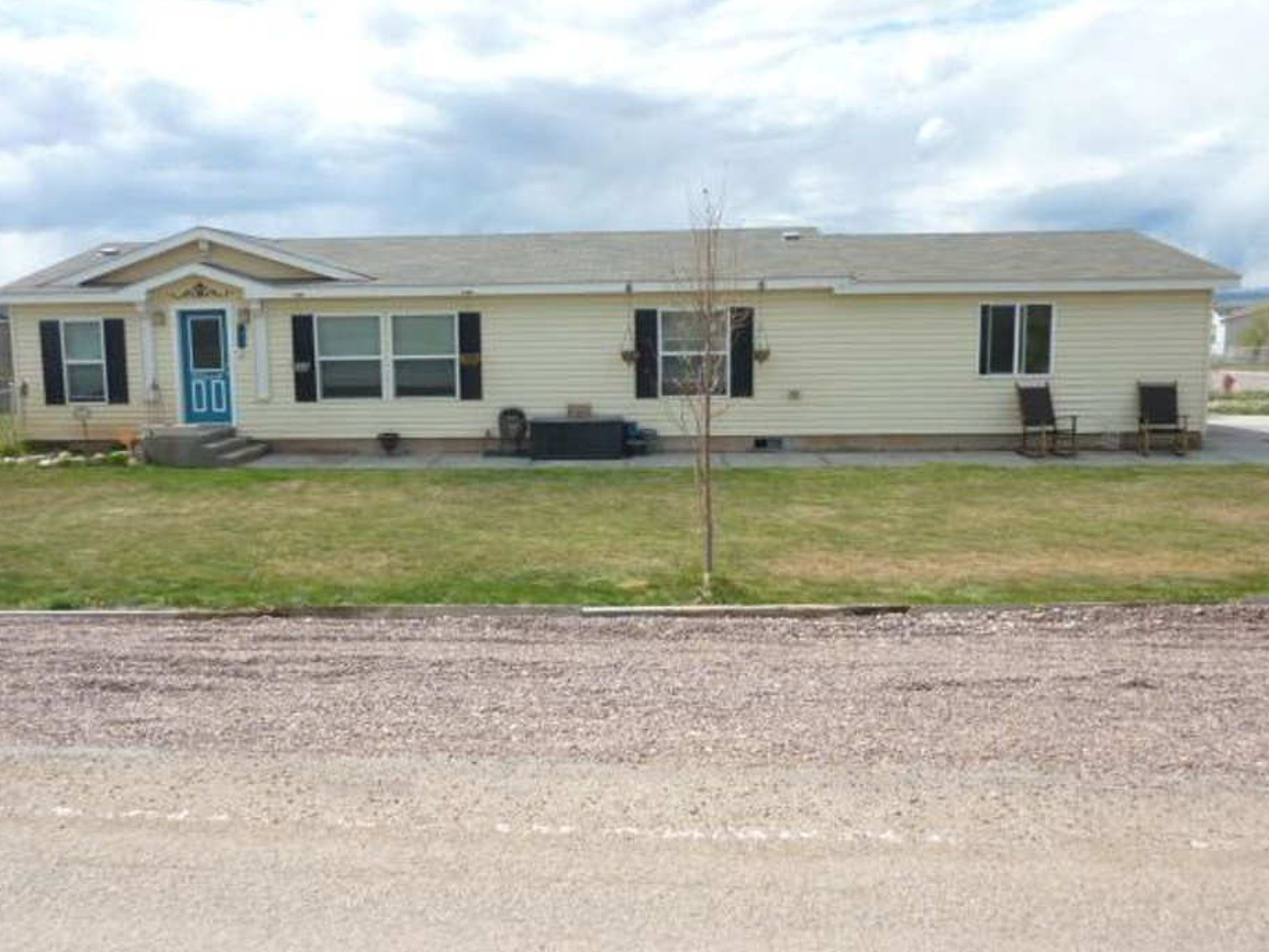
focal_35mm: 28
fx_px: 1027
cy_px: 462
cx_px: 568
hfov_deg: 63.3
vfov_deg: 49.8
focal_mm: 4.1
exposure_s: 1/500
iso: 80
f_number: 4.5
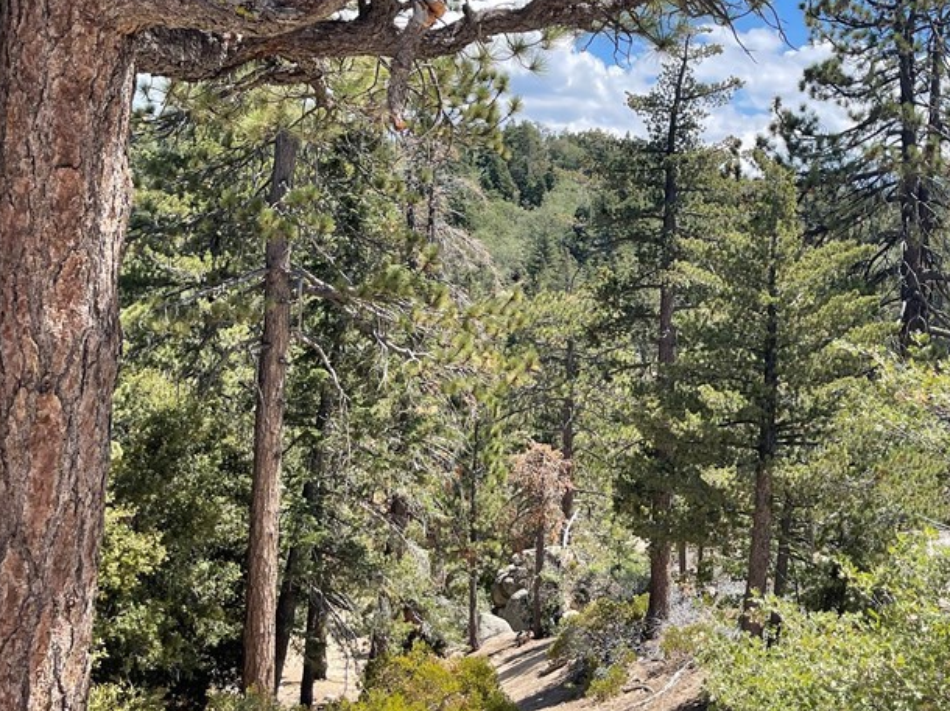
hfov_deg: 44.5
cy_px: 238
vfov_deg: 34.0
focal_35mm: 42
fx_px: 1152
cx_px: 590
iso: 32
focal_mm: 5.1
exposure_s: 1/1883
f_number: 1.6
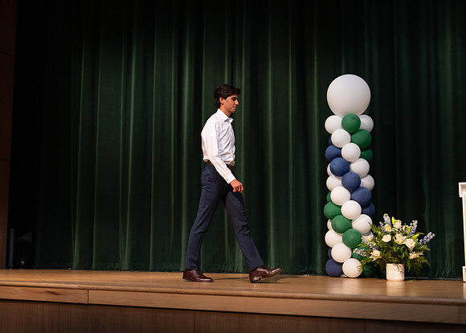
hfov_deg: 36.1
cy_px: 166
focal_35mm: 54
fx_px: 715
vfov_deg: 26.2
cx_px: 233
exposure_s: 1/320
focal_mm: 50
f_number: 1.2
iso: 500
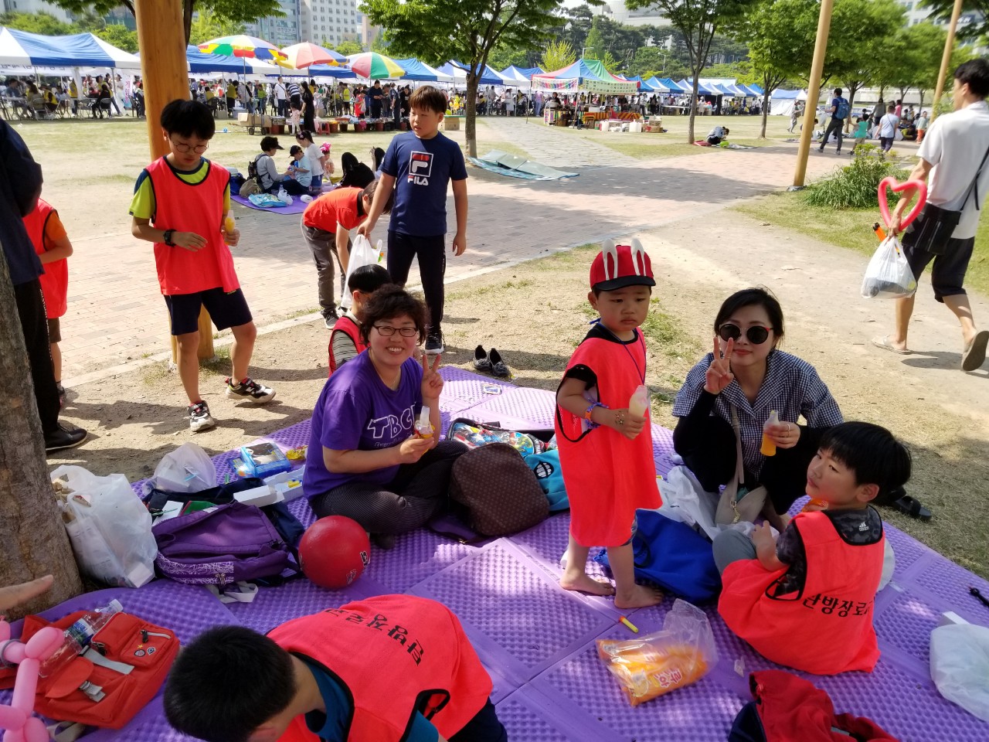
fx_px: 743
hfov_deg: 67.3
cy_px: 371
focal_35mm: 26
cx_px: 494
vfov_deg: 53.1
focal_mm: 4.25
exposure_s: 1/1250
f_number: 1.7
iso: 50
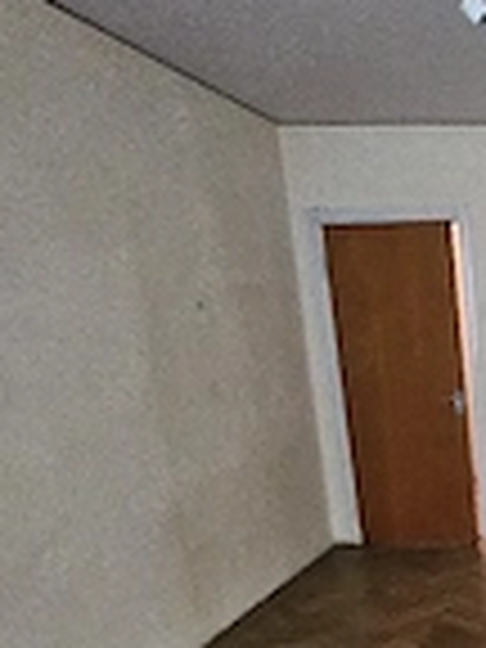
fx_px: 674
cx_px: 670
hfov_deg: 29.5
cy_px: 495
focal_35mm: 36
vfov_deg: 49.1
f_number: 2.2
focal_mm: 2.2
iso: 1000
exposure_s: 1/25.1
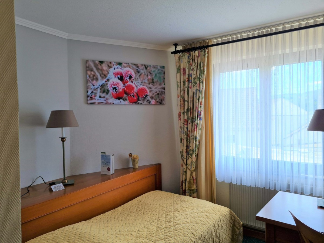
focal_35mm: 26
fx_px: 243
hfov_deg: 67.3
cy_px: 122
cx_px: 162
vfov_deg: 53.1
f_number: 1.8
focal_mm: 5.4
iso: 50
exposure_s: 1/118
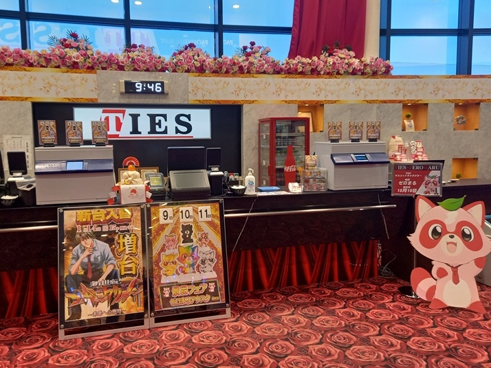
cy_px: 169
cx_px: 232
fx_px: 397
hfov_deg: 63.4
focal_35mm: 28
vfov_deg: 49.7
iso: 160
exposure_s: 1/60
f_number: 1.8
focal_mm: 4.65
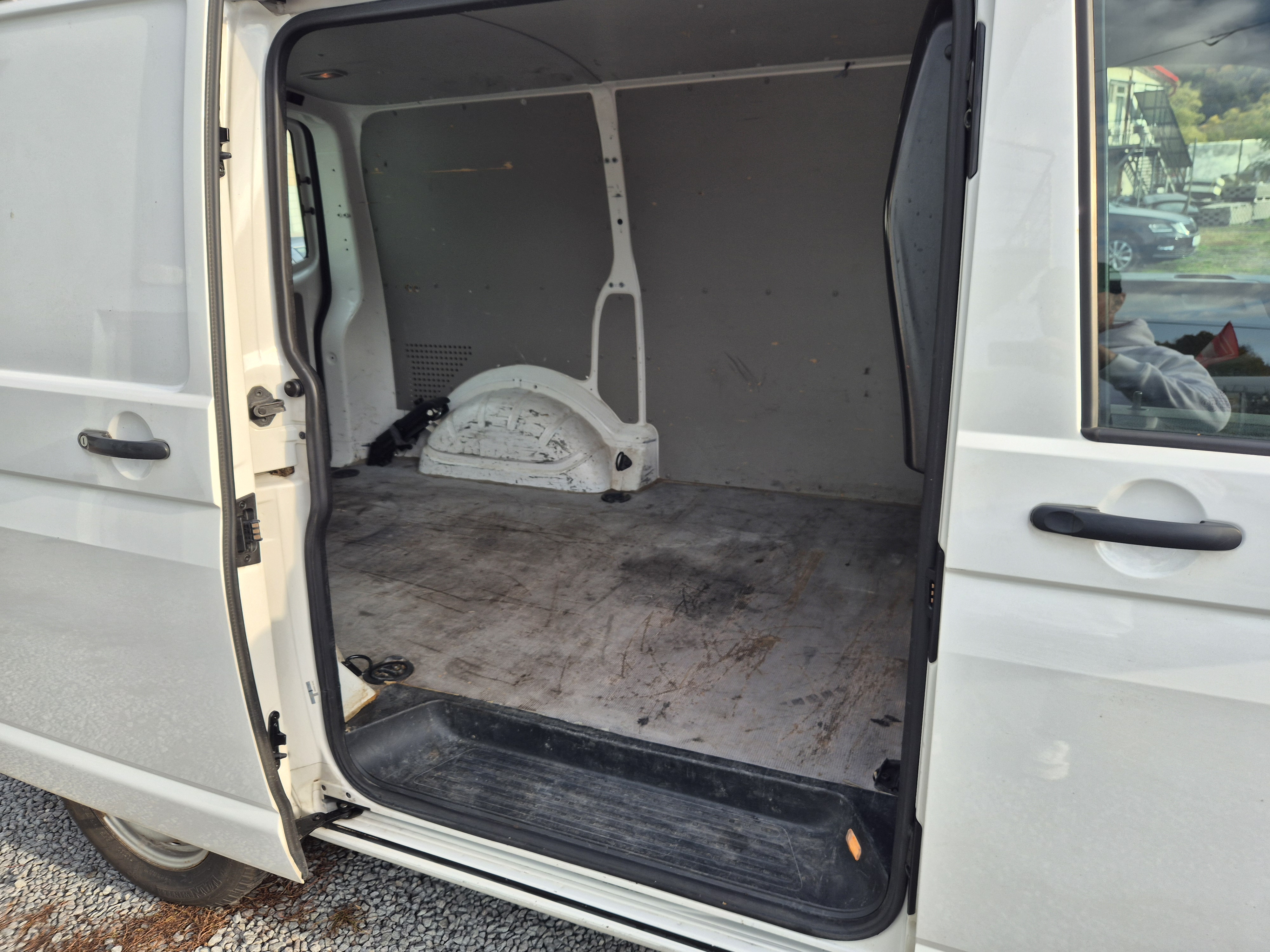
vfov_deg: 58.9
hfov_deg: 73.9
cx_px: 635
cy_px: 476
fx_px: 844
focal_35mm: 23
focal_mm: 5.4
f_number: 1.8
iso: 25
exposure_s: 1/367
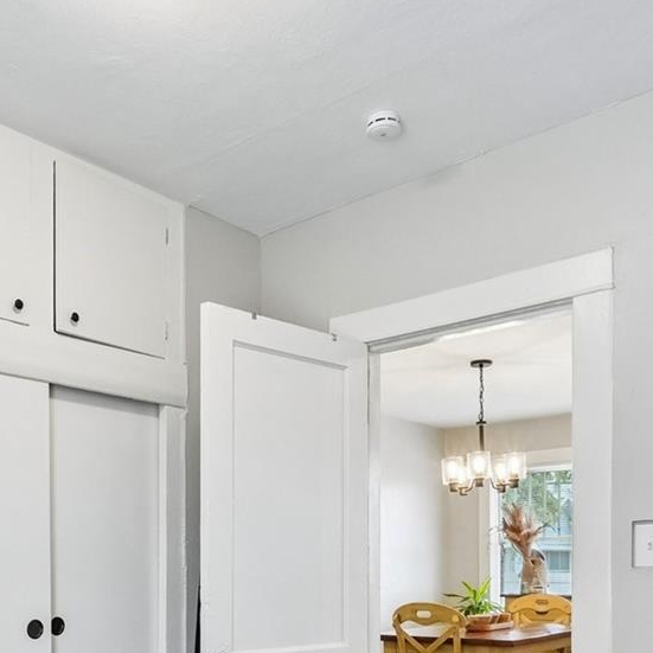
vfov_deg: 41.9
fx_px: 790
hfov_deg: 43.9
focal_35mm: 37
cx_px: 191
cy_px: 569
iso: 800
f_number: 8
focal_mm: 10
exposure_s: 1/15
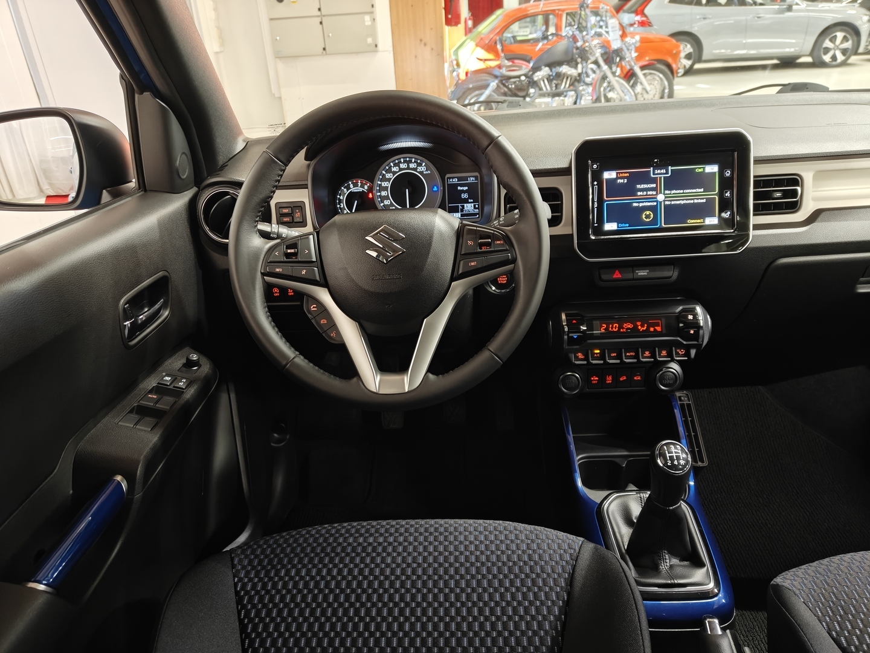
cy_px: 326
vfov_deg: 56.8
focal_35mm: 24
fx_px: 603
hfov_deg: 71.6
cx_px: 435
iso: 160
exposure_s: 1/29
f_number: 1.8
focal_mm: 5.59
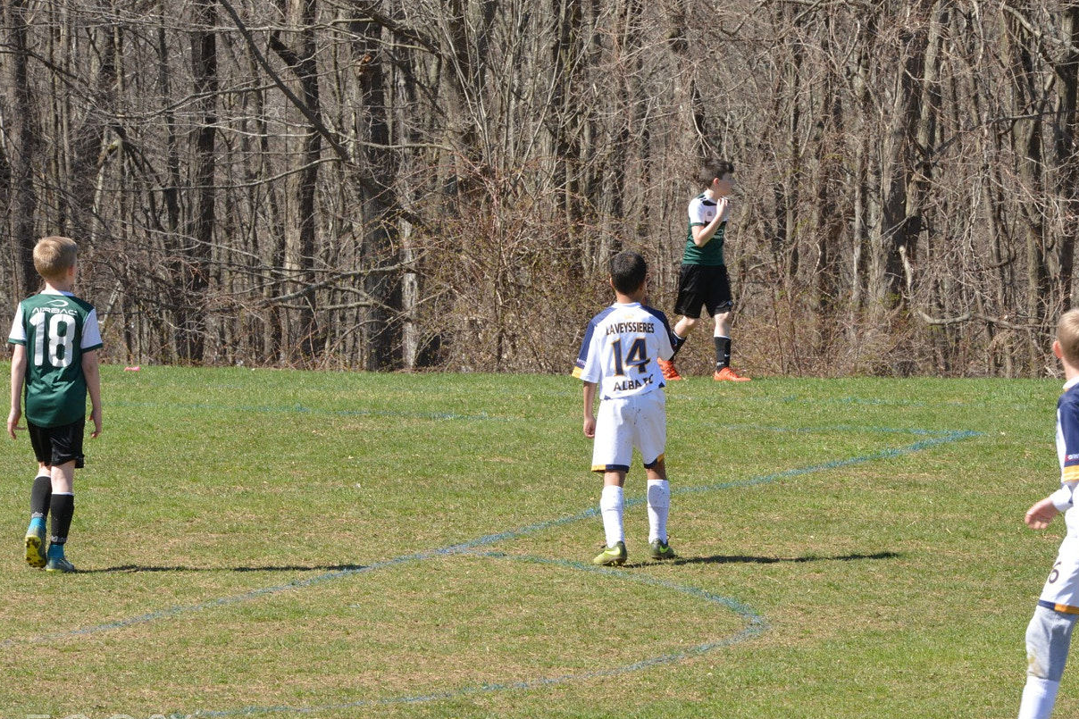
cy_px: 376
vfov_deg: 5.2
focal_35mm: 265
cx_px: 684
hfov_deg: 7.8
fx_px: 7941
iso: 1000
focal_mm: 200
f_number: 22
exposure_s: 1/160
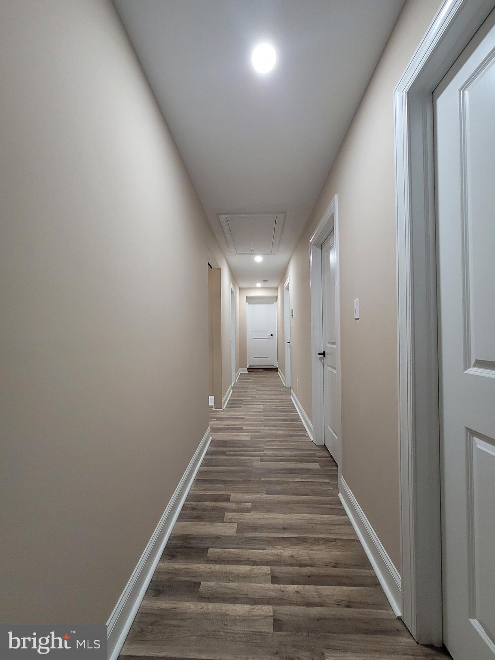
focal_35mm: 13
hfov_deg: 89.9
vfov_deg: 106.2
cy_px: 330
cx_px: 248
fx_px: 248
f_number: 2.2
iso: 320
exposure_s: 1/59
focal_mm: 2.2
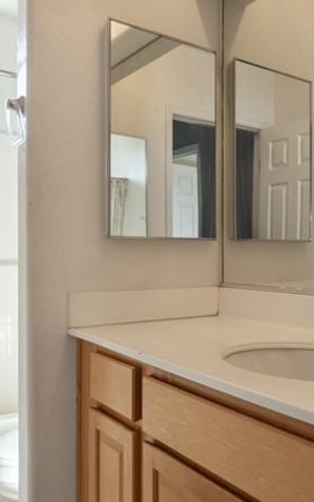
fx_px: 506
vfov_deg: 52.7
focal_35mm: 37
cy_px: 243
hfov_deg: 33.8
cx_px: 234
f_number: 5.6
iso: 400
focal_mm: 16
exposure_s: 1/125
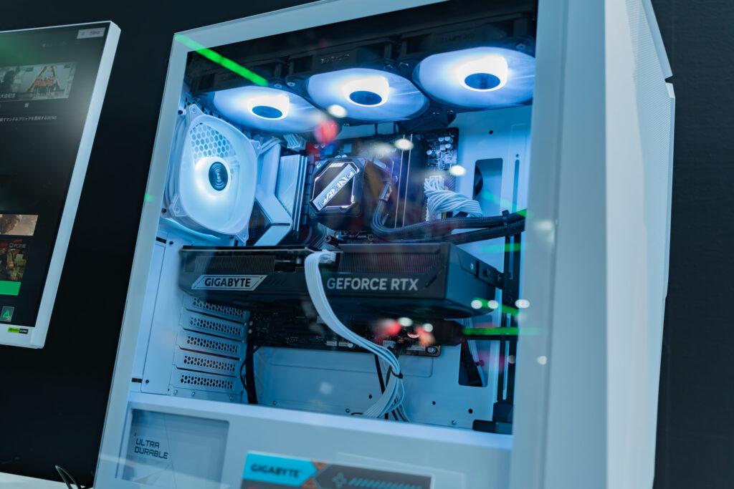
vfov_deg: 37.9
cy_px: 244
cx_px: 367
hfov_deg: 54.4
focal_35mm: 35
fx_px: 714
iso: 800
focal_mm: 35
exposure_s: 1/80
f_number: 4
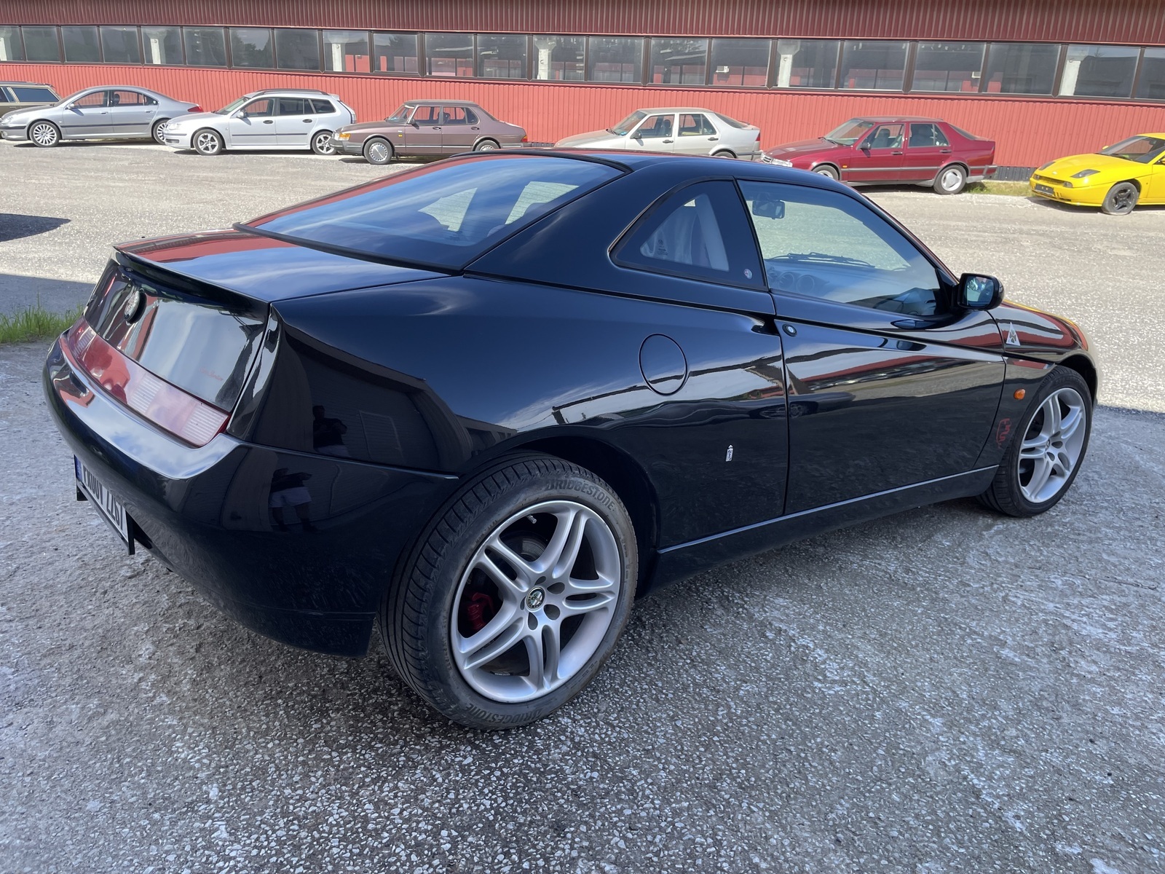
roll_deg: -2.1
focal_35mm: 26
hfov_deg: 67.3
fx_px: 875
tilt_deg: -20.6
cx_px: 582
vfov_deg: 53.1
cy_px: 437
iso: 32
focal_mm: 4.2
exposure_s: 1/698
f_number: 1.6
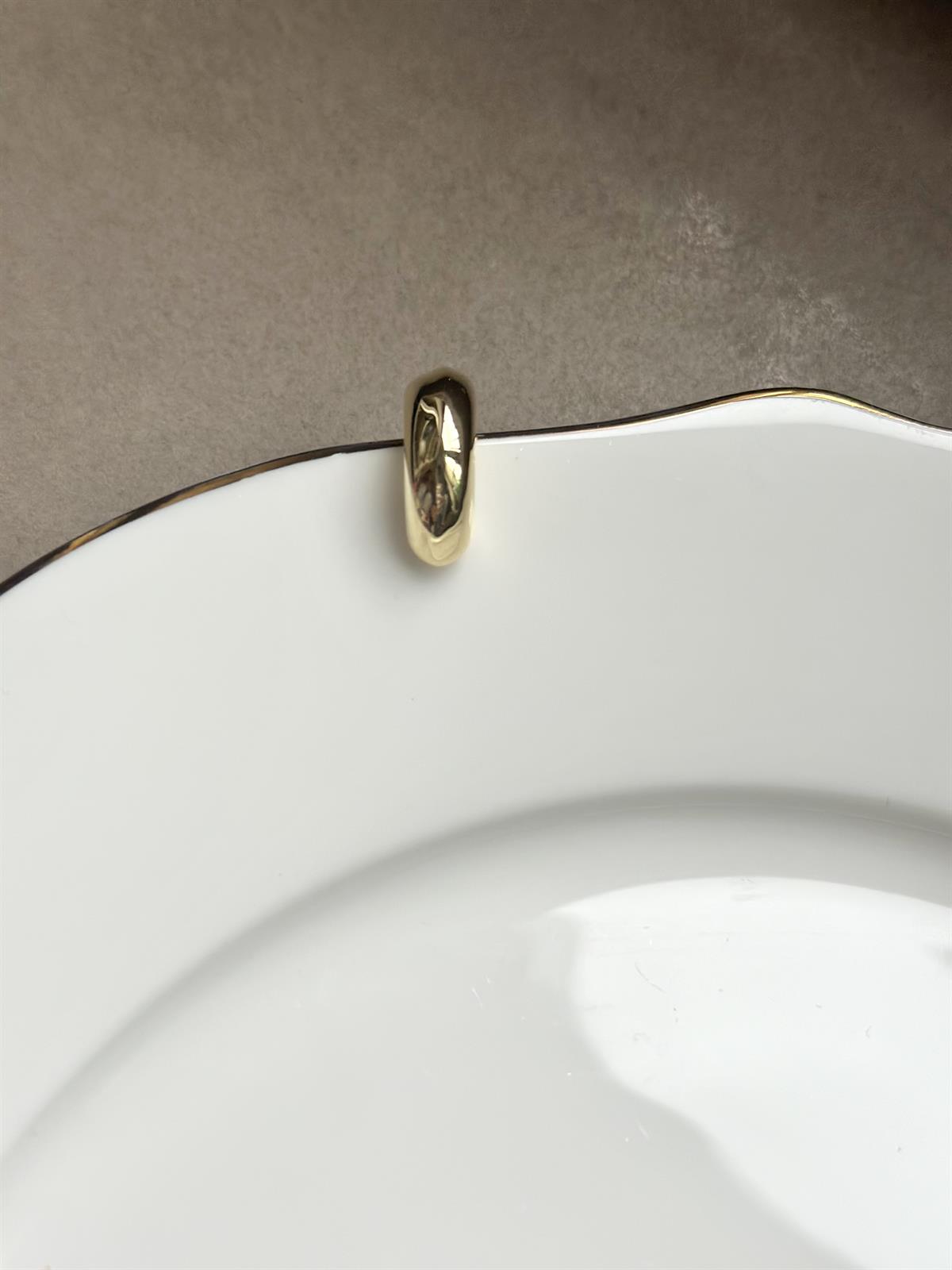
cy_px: 635
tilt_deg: -68.3
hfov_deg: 30.3
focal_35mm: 48
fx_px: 1760
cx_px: 476
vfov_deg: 39.7
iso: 125
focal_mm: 6.86
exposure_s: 1/87
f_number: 1.78
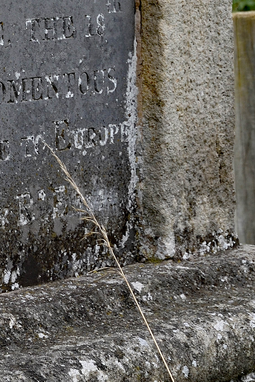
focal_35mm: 223
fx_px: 2365
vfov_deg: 9.0
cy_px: -171
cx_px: -96
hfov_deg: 6.1
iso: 200
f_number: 6.3
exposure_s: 1/160
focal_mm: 45
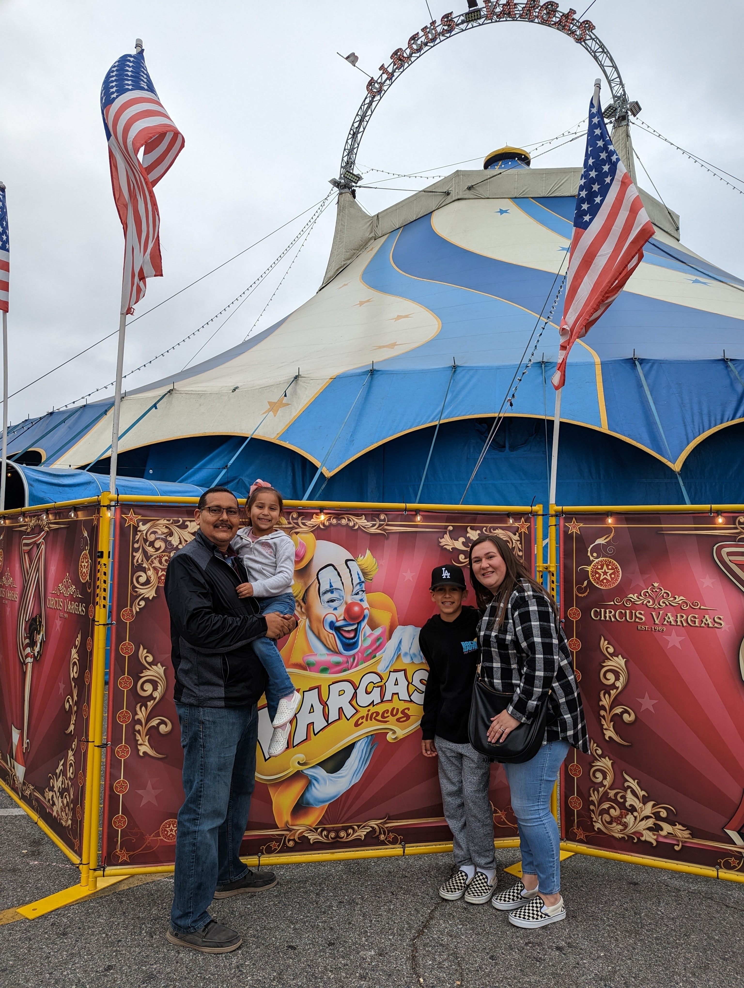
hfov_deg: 56.9
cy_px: 494
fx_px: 686
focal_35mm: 24
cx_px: 372
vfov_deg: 71.5
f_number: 1.85
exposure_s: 1/333
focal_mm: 6.81
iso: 45
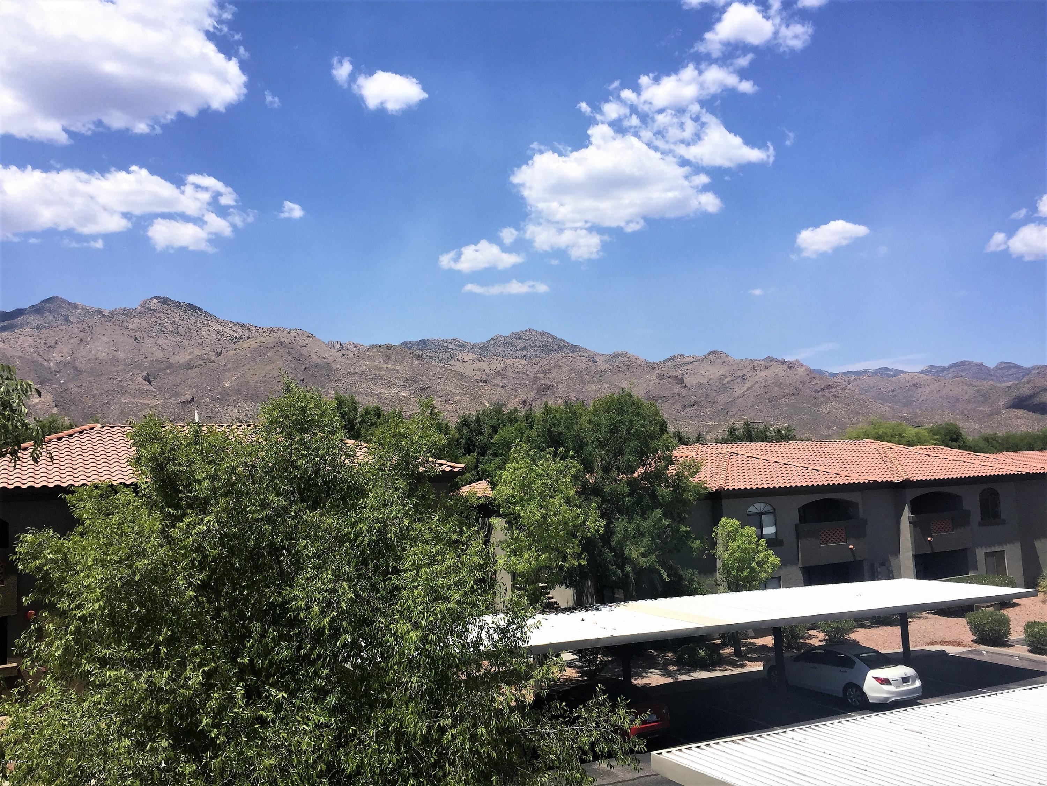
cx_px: 524
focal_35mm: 29
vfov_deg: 48.2
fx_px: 877
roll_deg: +2.6
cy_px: 393
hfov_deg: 61.7
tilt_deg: +4.0
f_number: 2.2
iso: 32
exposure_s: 1/2475
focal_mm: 4.15
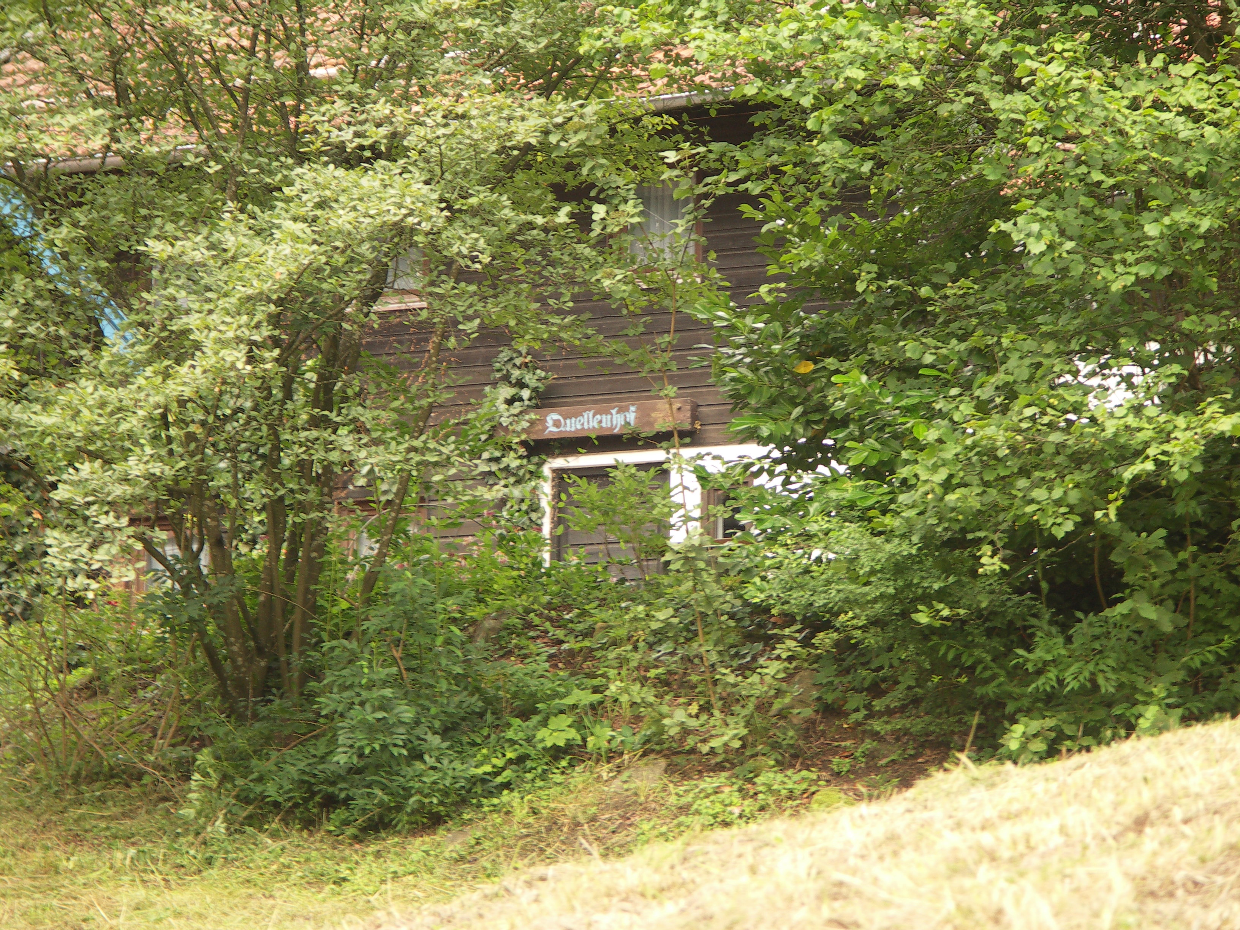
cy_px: 465
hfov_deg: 10.2
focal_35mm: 194
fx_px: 6949
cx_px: 620
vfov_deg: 7.7
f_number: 3.5
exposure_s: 1/25
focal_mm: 50.1
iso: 100
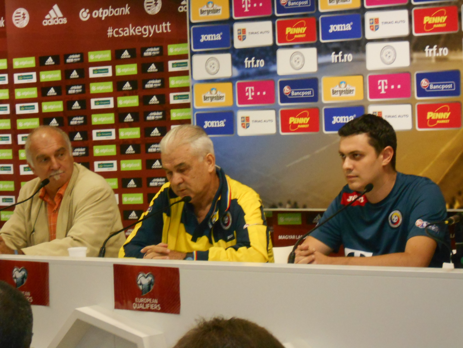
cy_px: 174
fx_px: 1739
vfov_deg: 11.4
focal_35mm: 130
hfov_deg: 15.2
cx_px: 232
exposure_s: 1/60
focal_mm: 23
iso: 800
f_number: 6.5
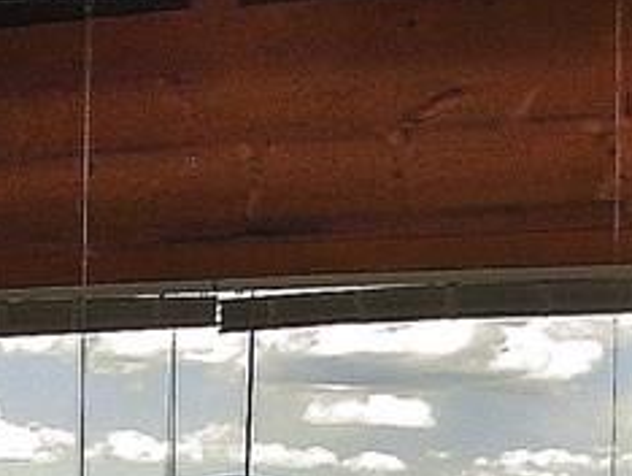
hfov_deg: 11.5
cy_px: 763
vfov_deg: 8.7
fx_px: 3034
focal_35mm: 166
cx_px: -273
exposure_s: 1/542
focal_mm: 6.3
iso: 79
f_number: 2.9
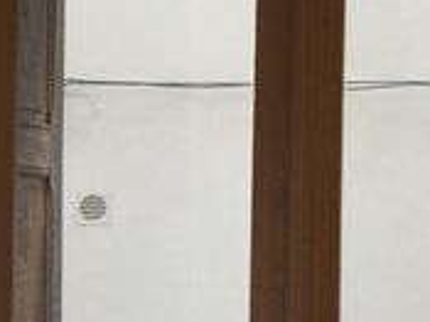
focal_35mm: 166
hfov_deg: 10.5
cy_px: 364
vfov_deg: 8.8
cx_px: -553
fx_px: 2061
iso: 64
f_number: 2.2
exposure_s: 1/100
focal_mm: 4.15
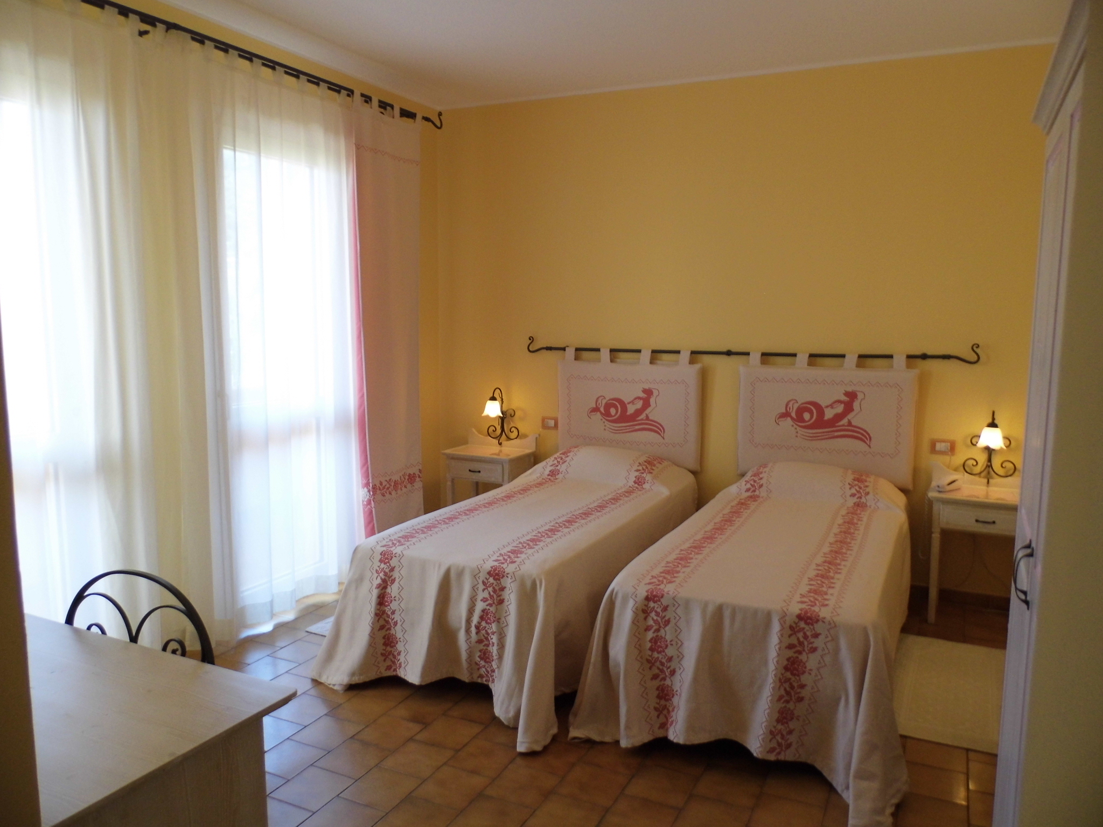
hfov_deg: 69.4
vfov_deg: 54.9
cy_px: 414
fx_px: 797
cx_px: 552
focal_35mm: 25
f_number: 3.1
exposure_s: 1/15
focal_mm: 4.5
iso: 100
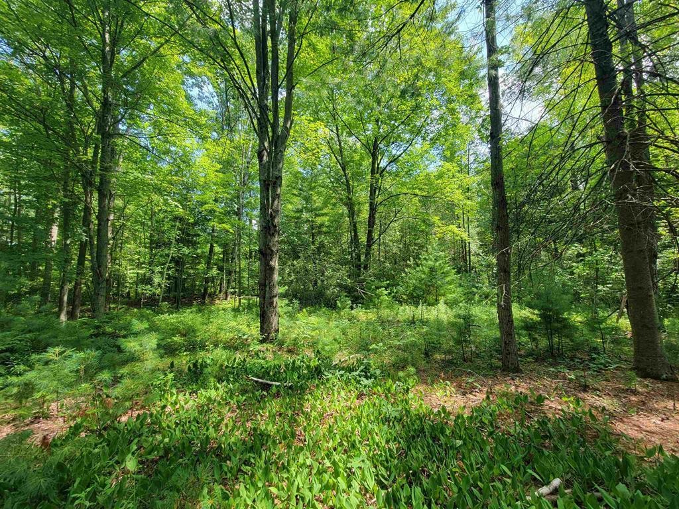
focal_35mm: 13
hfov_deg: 106.2
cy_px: 254
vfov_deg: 89.9
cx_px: 340
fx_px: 255
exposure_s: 1/197
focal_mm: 2.2
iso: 50
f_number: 2.2
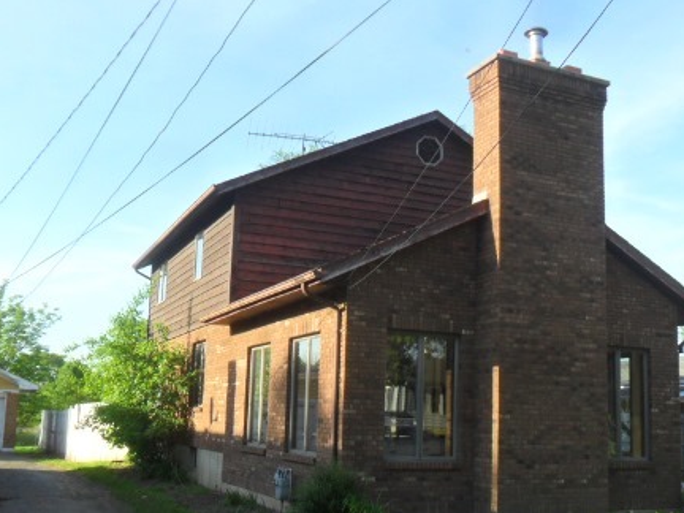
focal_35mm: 40
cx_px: 377
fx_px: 790
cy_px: 298
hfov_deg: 46.7
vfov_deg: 35.9
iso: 100
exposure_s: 1/500
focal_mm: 4.9
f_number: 3.5
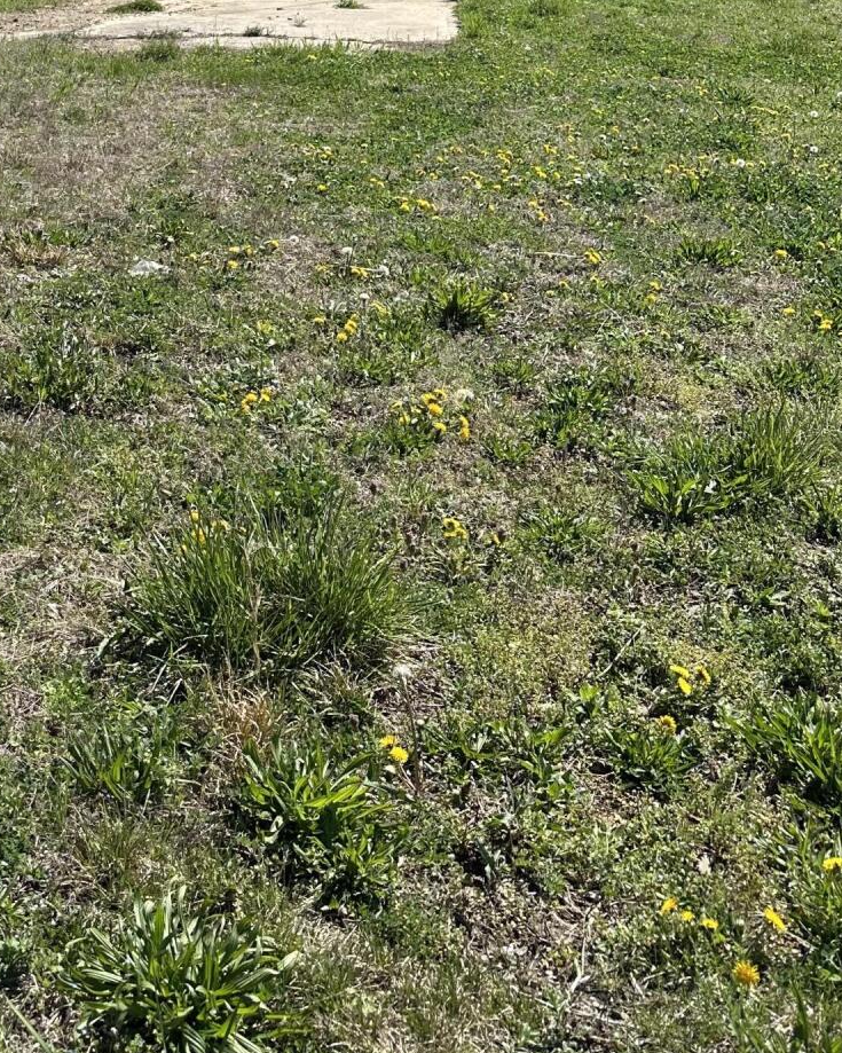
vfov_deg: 34.0
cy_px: 44
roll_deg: +0.9
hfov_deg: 28.7
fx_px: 1589
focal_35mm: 51
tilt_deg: -9.2
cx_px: 111
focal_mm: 6.86
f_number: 1.78
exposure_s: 1/3597
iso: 80
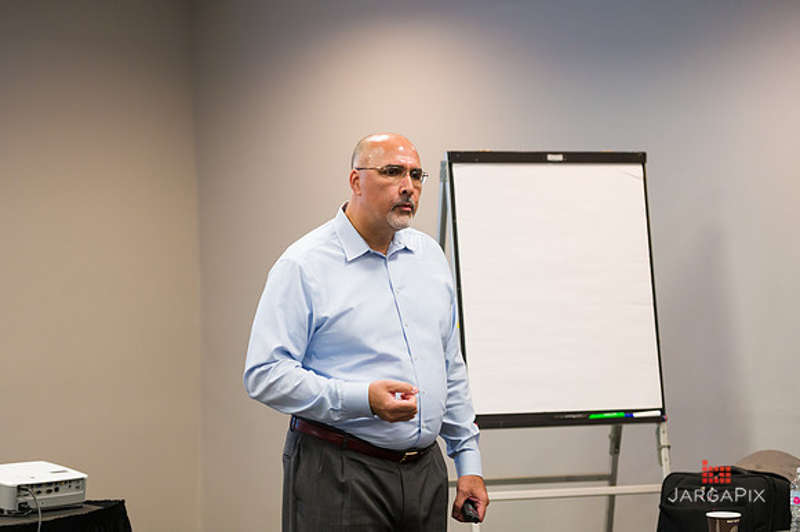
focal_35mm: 112
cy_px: 266
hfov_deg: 18.3
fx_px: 2487
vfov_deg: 12.2
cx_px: 400
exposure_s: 1/125
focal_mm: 112
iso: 2500
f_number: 3.2
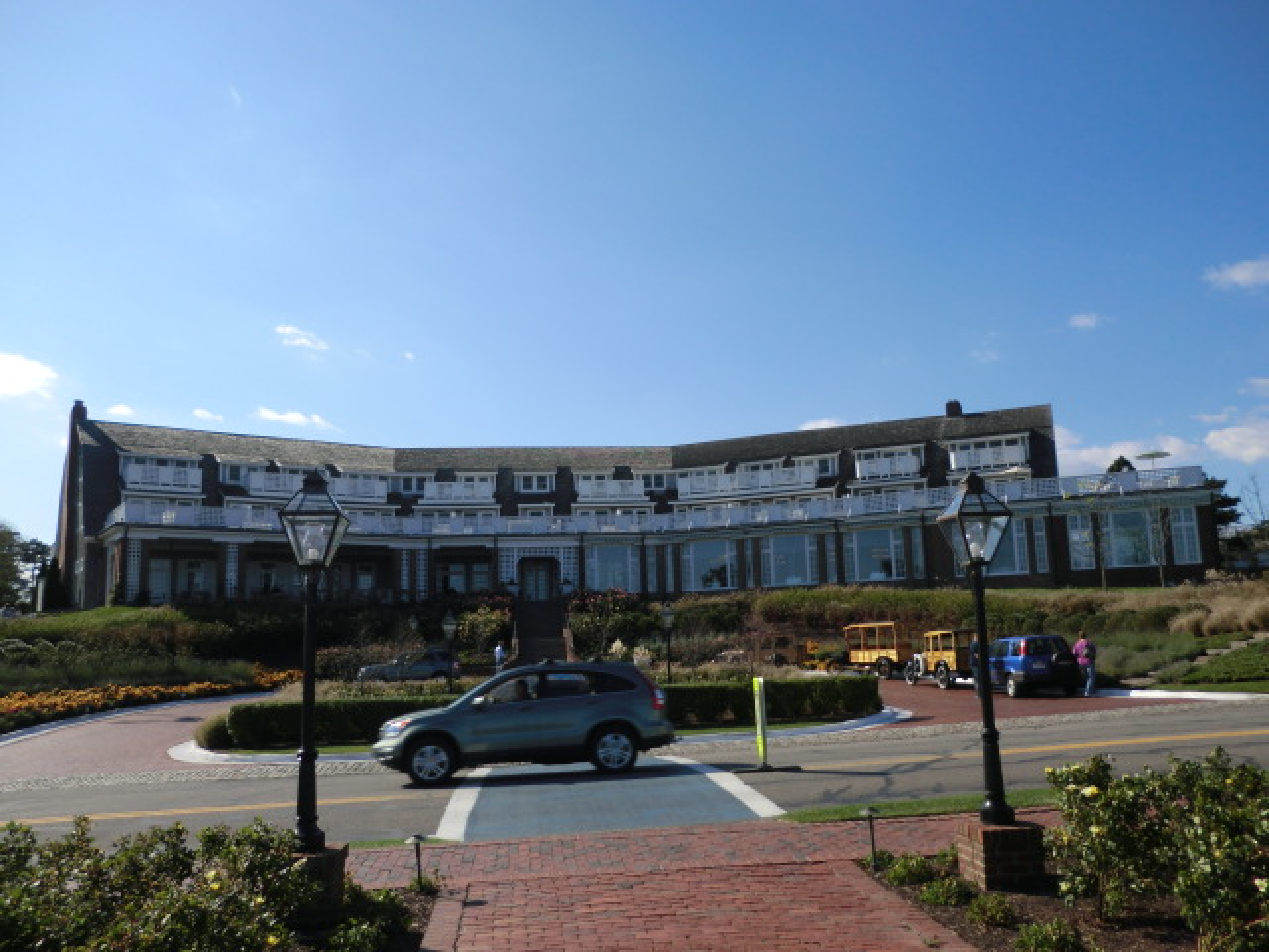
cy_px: 476
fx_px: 990
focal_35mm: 27
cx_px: 634
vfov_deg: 51.4
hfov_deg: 65.3
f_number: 8
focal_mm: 4.9
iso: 50
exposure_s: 1/200
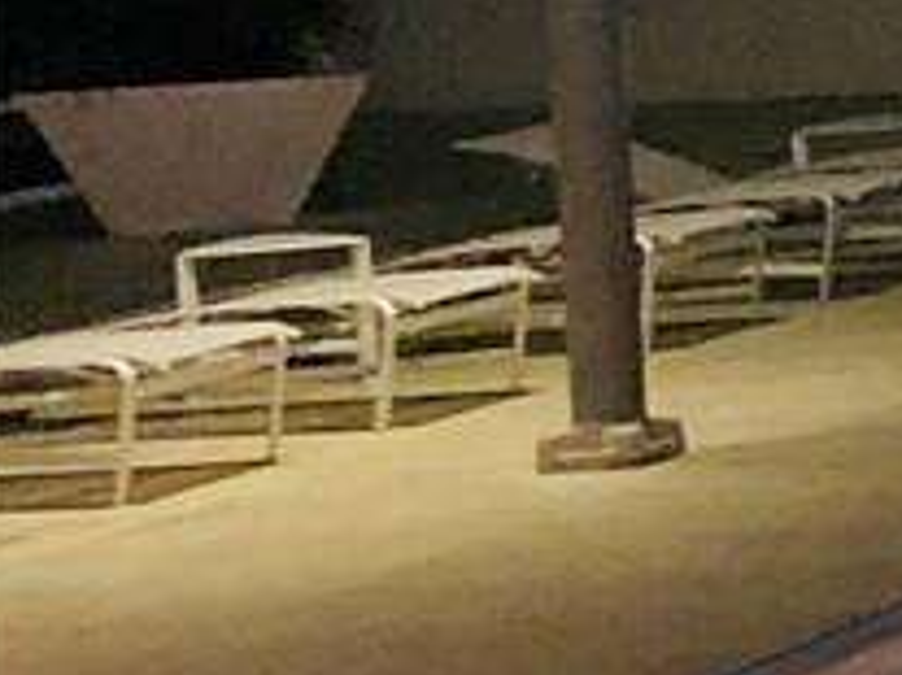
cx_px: 3460
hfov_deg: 7.4
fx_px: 5234
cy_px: -187
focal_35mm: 201
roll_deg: +1.7
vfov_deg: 7.3
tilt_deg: -0.7
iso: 800
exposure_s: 1/30
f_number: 1.8
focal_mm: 4.25
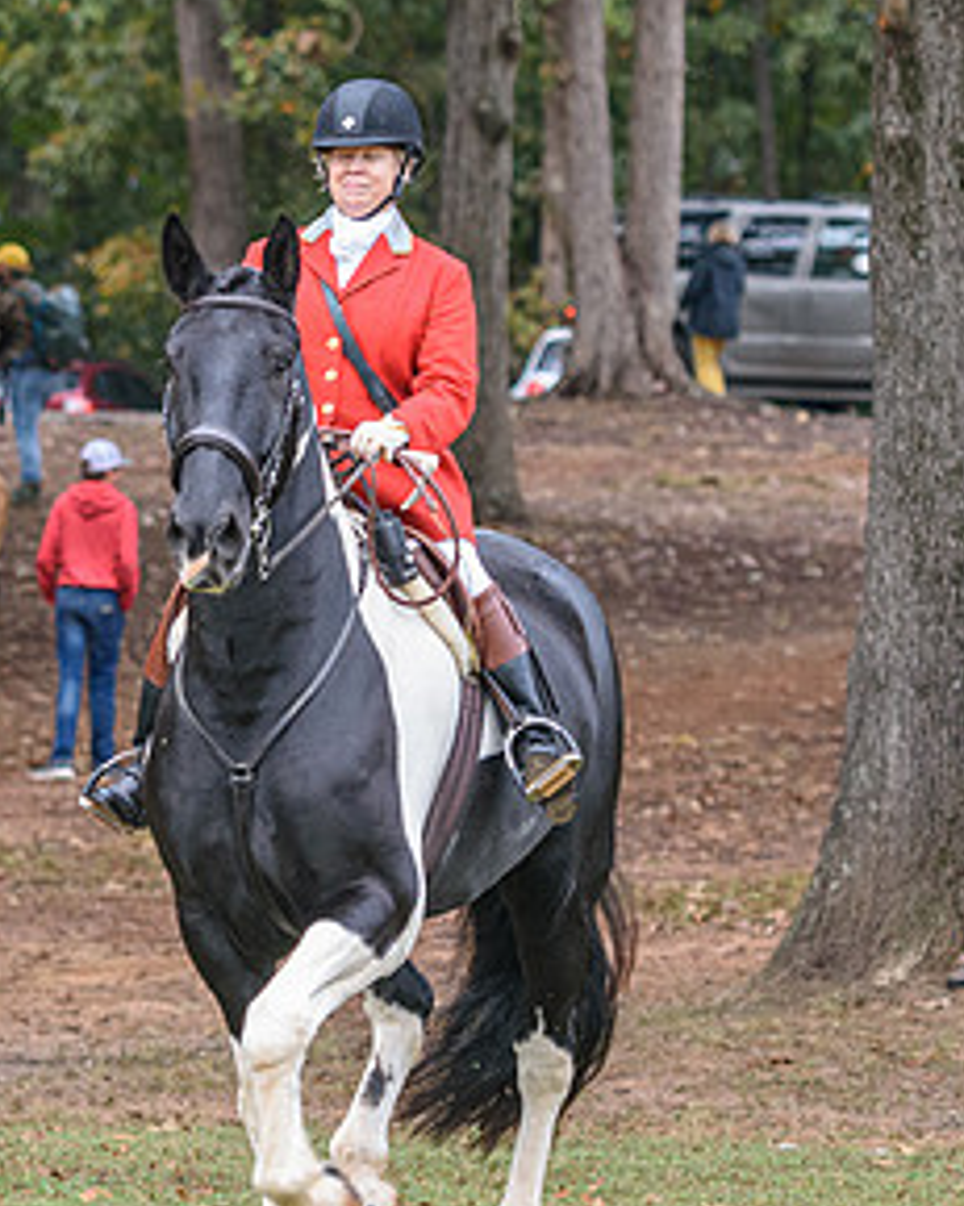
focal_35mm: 367
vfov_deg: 5.3
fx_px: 13095
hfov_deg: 4.2
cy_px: 589
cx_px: 6
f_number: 4
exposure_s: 1/400
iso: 1600
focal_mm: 105
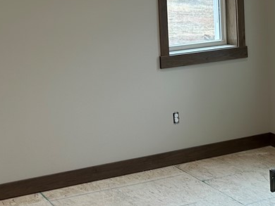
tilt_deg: -2.4
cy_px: -33
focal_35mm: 63
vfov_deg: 21.8
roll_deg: +2.8
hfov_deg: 28.1
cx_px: -25
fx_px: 501
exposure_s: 1/120
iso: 64
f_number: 1.78
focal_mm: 6.86
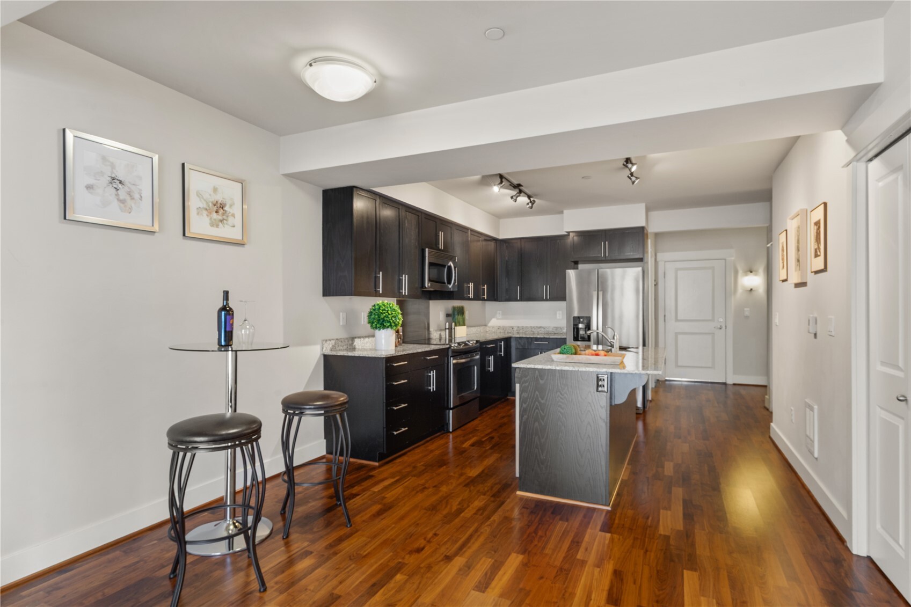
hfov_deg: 90.0
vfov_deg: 67.4
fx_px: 455
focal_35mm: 18
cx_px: 456
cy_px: 304
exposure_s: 2
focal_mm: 18
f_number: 11
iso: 100
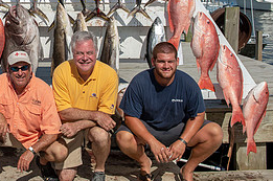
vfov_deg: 19.1
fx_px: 522
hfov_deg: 28.5
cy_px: 3
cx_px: 47
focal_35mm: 69
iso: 50
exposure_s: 1/200
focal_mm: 31
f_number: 9
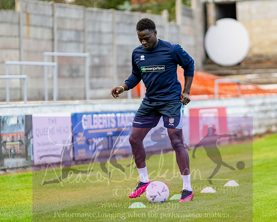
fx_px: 1273
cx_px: 178
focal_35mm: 155
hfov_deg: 12.4
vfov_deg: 9.9
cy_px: 106
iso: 100
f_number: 1.4
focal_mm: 85
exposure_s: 1/1250
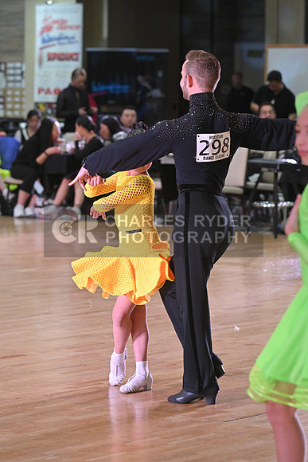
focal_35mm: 150
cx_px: 154
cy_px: 231
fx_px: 1924
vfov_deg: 13.7
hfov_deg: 9.2
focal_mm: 150
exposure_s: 1/320
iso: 3200
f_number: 5.6
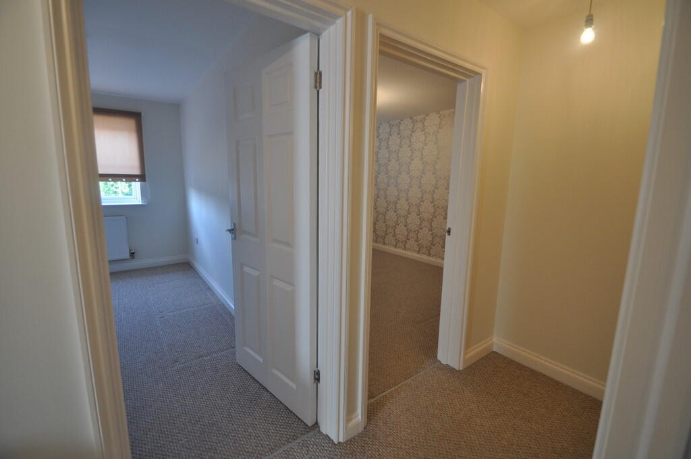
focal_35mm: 15
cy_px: 230
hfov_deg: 100.5
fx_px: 288
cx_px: 346
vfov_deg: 77.2
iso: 500
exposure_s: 1/60
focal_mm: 10
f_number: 4
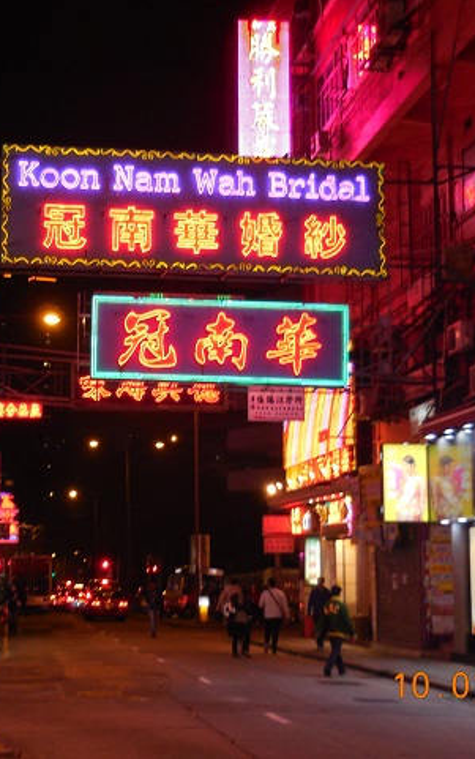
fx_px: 1324
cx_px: 120
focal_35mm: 64
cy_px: 379
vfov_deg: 32.0
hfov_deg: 20.2
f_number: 4.2
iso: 220
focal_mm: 8.1
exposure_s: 1/30
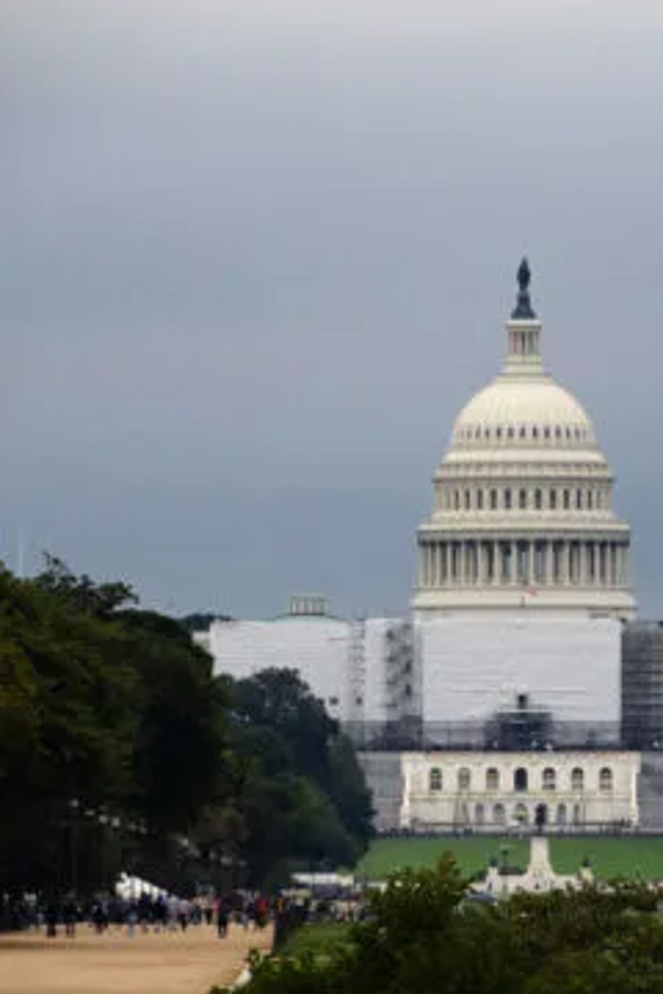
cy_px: 530
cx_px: 530
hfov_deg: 3.0
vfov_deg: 4.5
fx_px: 12785
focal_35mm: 463
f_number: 5.6
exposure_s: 1/1000
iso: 450
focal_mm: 185
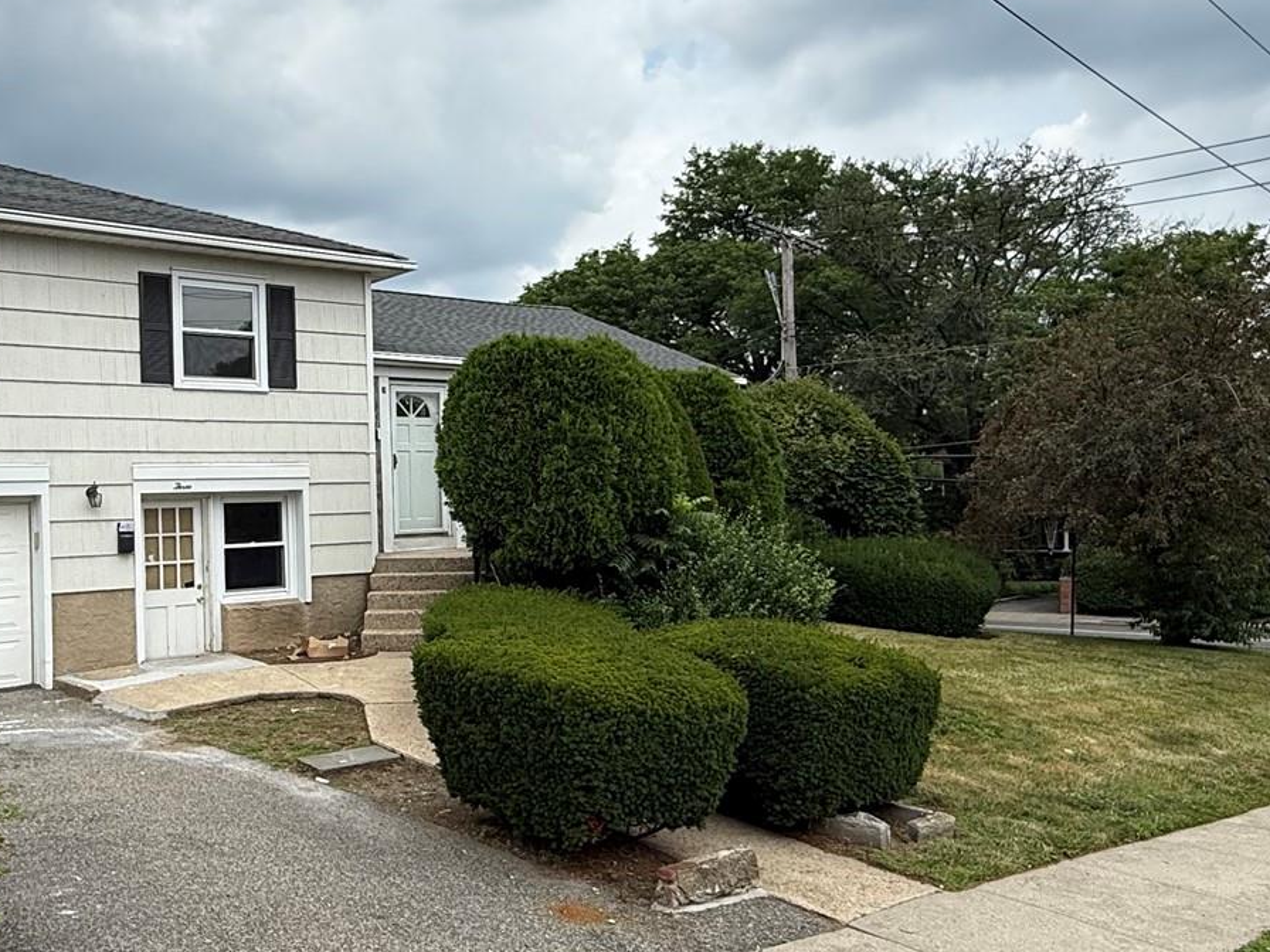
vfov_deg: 44.1
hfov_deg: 55.7
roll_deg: +1.1
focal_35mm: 32
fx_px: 1174
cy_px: 499
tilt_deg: +0.5
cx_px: 434
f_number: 2.2
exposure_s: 1/1572
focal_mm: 2.22
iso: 50
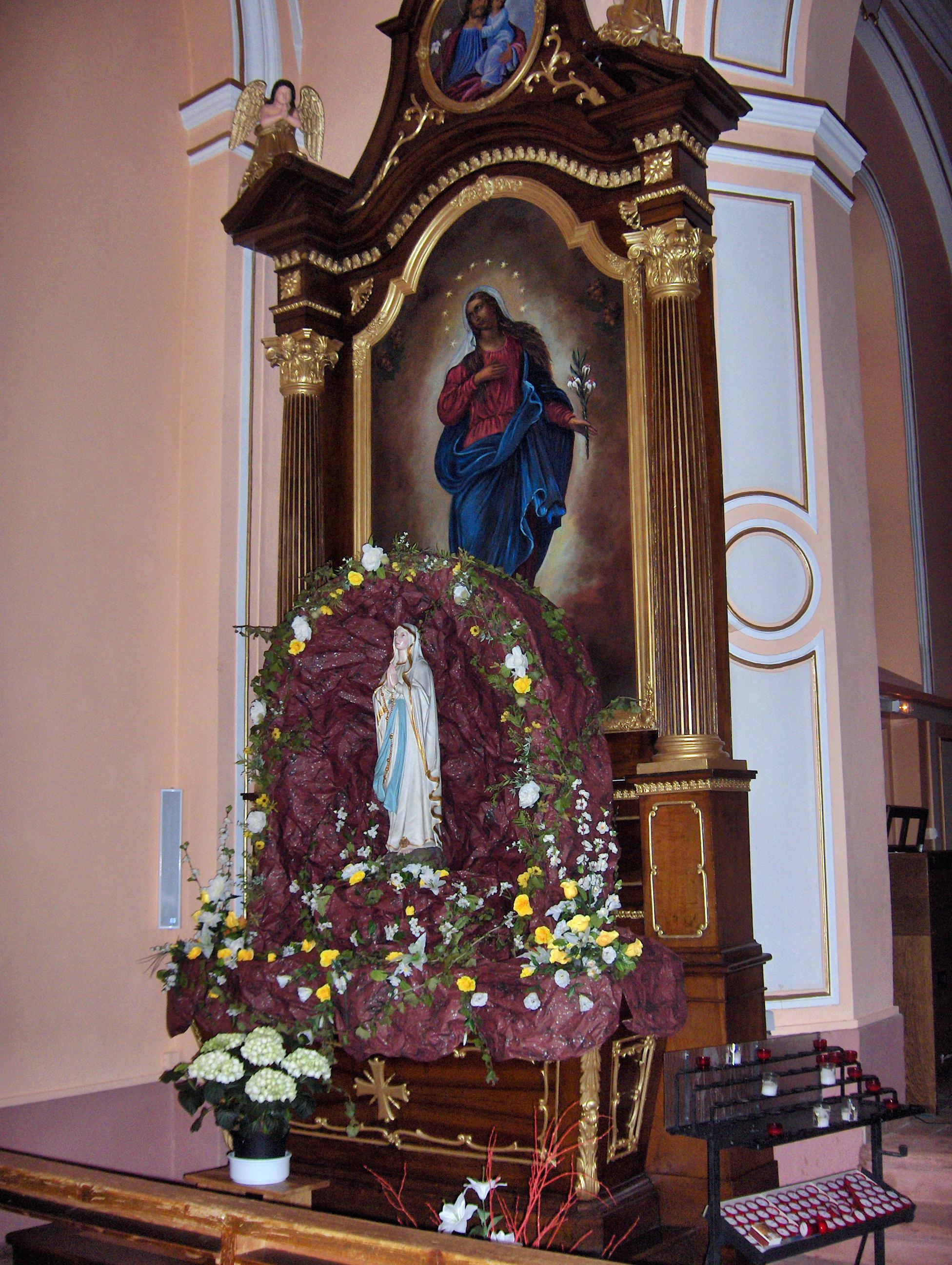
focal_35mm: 39
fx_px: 1426
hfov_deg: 36.9
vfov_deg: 47.8
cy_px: 632
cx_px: 476
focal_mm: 8
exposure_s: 1/60
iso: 119
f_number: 2.8
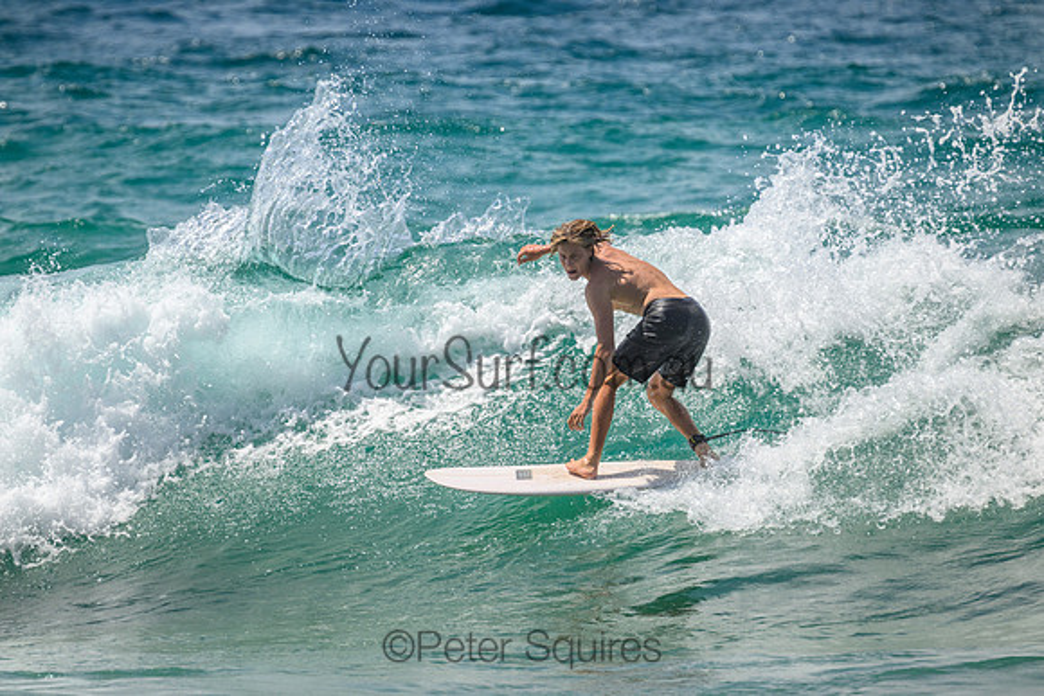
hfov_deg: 3.2
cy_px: 348
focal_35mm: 650
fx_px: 18854
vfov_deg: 2.1
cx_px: 522
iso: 640
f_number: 11
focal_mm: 650
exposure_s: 1/2000
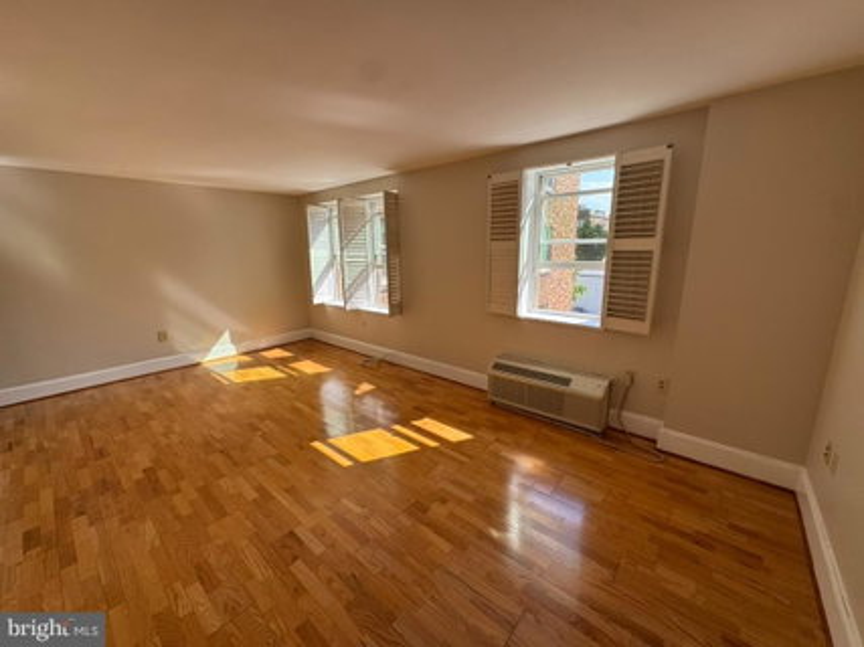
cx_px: 432
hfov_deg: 102.1
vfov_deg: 85.6
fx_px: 349
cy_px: 324
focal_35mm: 14
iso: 40
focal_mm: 2.22
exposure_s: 1/317
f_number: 2.2
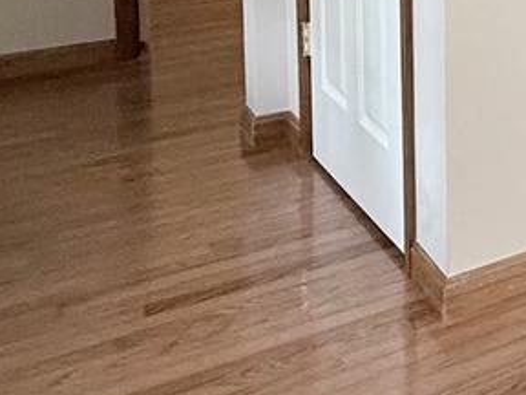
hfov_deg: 19.1
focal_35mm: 70
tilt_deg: -4.9
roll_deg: -1.8
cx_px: 1008
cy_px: -179
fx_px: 1064
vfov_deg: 18.8
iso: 200
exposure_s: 1/120
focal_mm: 2.22
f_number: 2.2
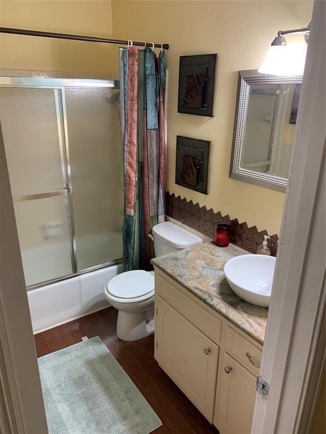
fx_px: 326
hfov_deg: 53.1
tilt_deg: -18.3
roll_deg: +0.0
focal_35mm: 26
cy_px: 217
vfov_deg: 67.3
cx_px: 163
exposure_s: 1/60
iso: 125
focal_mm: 4.25
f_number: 1.8
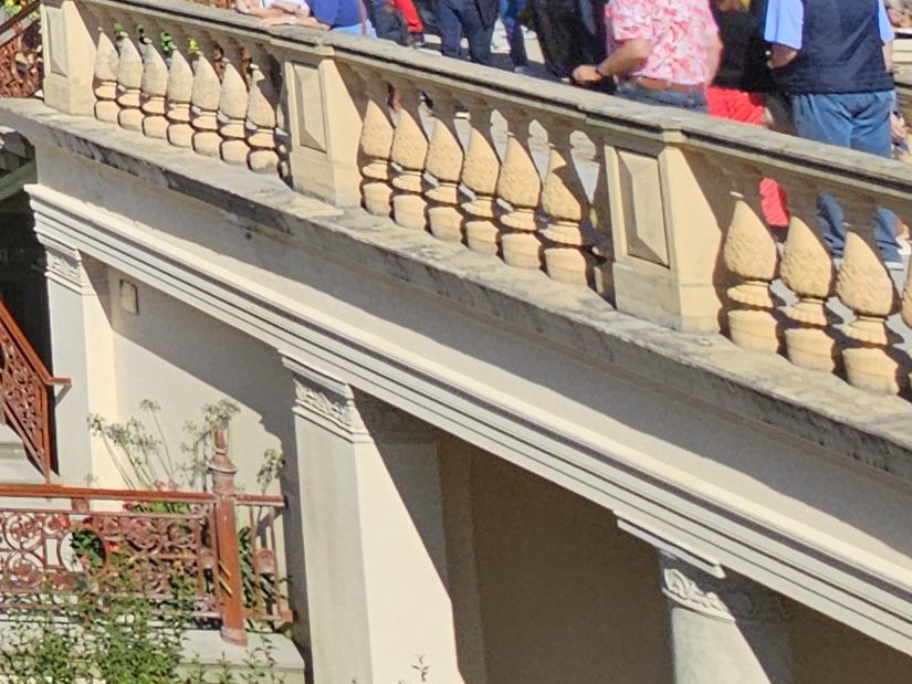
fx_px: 1660
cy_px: -483
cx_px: -1017
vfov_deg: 18.9
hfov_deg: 17.8
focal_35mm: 63
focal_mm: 2.2
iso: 50
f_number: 2.2
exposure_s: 1/2693
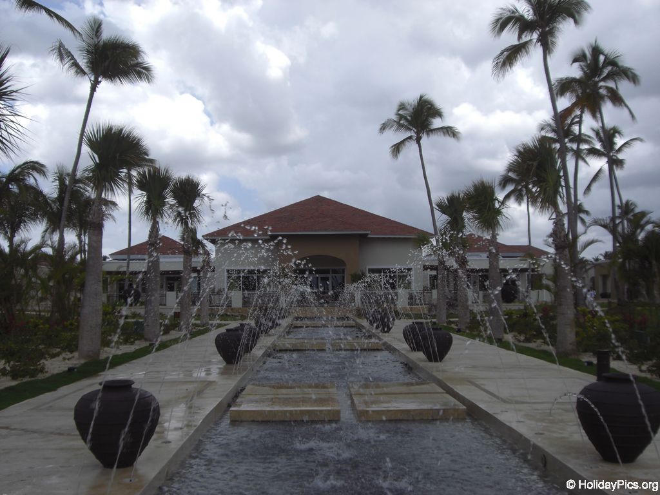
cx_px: 330
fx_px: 725
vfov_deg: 37.7
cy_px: 248
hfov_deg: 49.0
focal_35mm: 38
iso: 64
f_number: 8
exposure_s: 1/200
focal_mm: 6.2
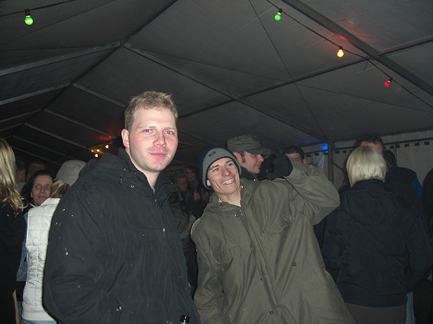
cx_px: 216
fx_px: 475
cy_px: 162
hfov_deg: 49.0
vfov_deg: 37.7
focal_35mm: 38
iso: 200
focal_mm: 7.9
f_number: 2.8
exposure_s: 1/60
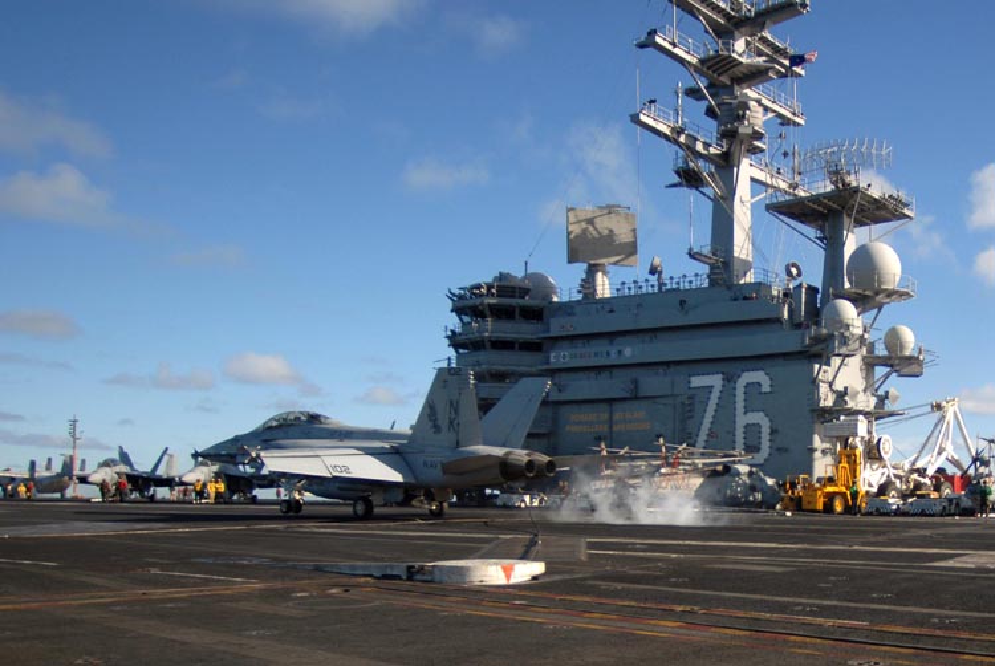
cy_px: 333
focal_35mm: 21
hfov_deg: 81.1
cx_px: 498
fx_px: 581
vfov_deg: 59.6
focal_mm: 14
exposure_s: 1/1600
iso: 100
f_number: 2.8
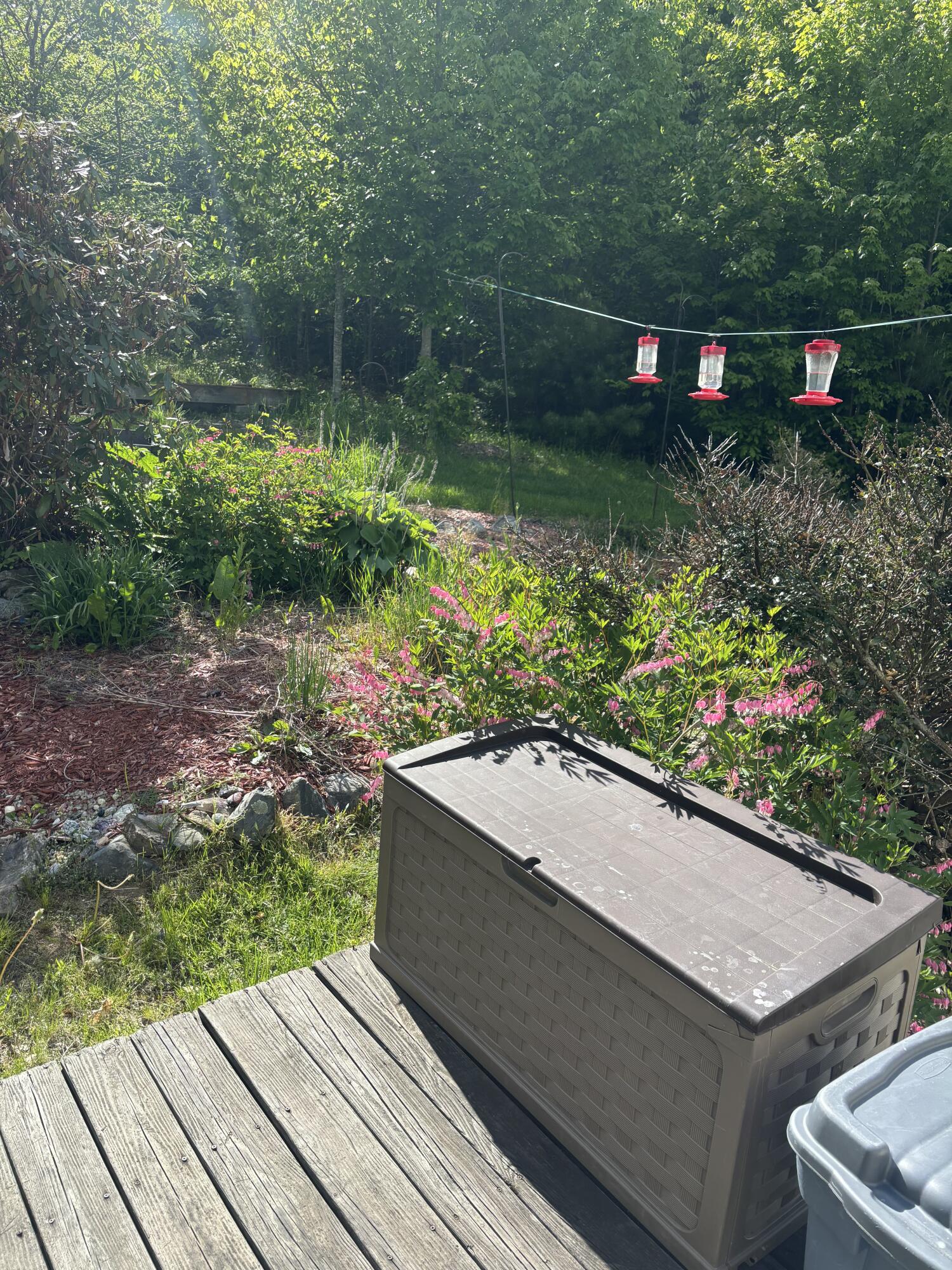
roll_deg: -3.7
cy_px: 635
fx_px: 953
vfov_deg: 67.3
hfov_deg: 53.1
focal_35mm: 26
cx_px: 476
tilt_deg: -12.9
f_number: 1.6
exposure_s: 1/1220
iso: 50
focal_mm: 5.96
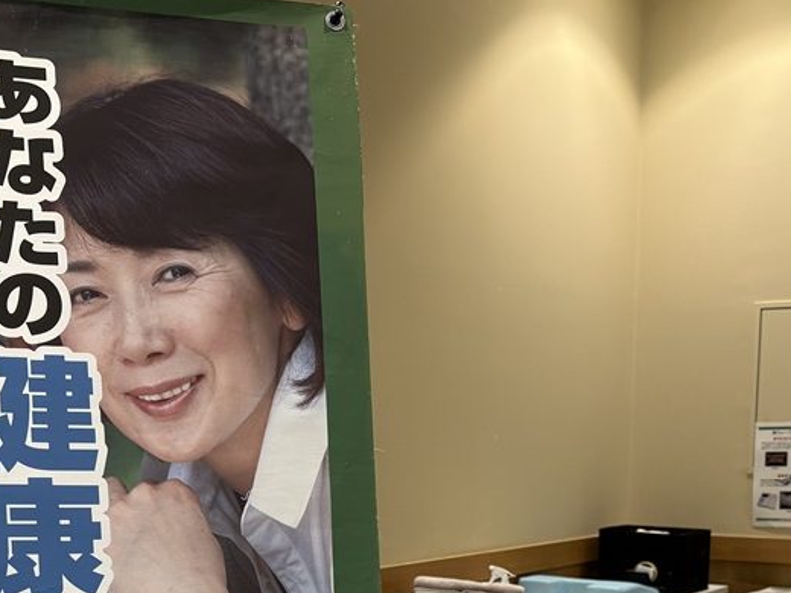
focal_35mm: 60
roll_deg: +0.7
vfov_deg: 22.9
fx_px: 1371
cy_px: 660
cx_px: 382
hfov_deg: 32.2
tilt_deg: -9.6
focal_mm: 5.96
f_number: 1.6
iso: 80
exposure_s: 1/100
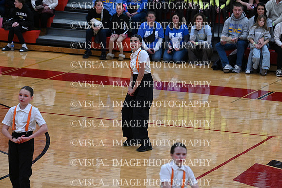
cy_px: 94
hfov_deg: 10.3
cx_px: 141
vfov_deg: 6.9
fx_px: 1567
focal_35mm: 200
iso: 4000
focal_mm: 200
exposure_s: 1/400
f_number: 4
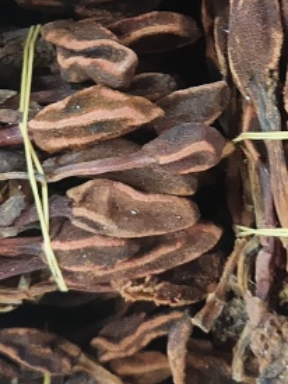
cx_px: 260
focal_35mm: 93
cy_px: 17
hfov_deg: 15.7
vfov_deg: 20.5
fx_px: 1032
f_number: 1.88
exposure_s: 1/50
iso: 1424
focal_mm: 5.56
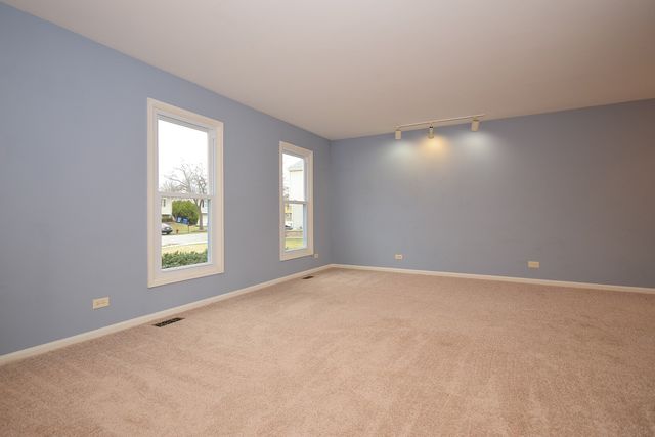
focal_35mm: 18
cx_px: 328
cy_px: 218
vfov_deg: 67.4
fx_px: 328
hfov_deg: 90.0
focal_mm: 12
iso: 640
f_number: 6.3
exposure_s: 1/60
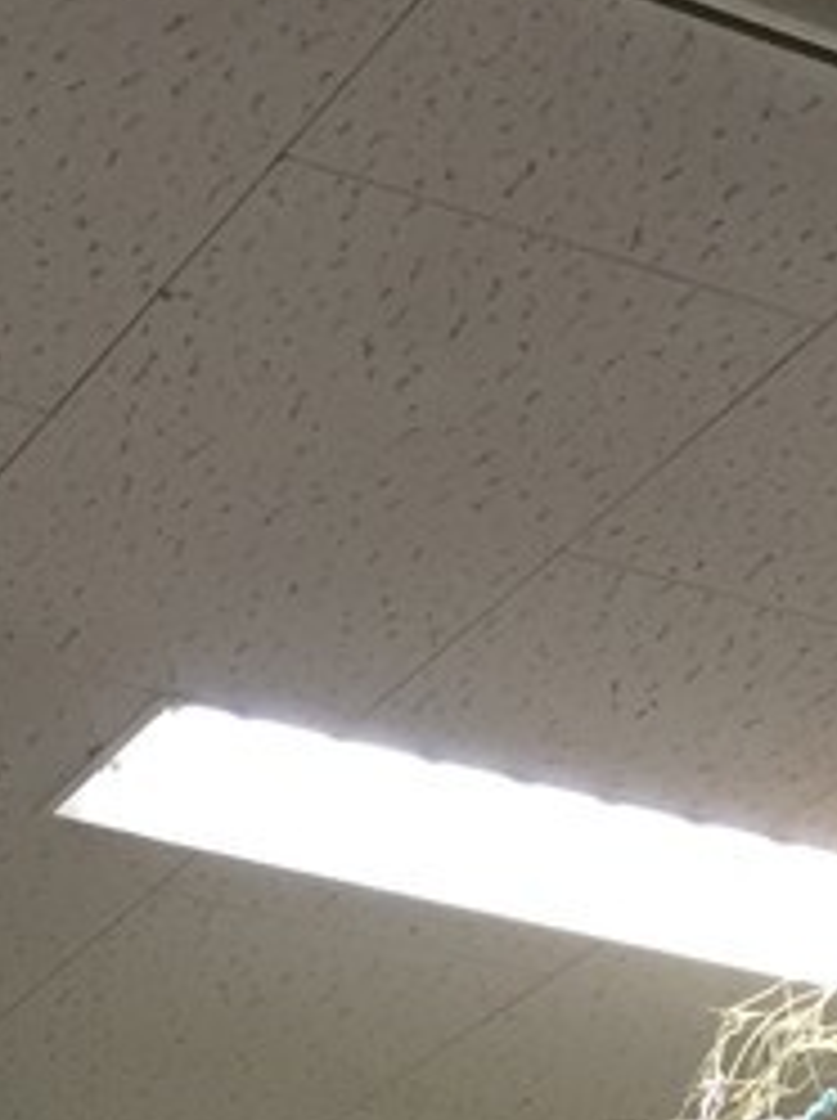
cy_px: 2195
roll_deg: +0.7
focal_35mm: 140
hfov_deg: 10.4
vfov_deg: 12.5
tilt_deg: +6.0
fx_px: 4525
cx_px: 958
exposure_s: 1/33
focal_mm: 4.15
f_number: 2.2
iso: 64
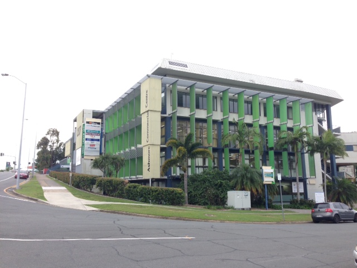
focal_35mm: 33
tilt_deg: +9.4
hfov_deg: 55.4
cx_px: 178
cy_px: 134
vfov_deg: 42.9
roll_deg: +0.5
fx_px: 340
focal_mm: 4.12
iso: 50
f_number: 2.4
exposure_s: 1/214
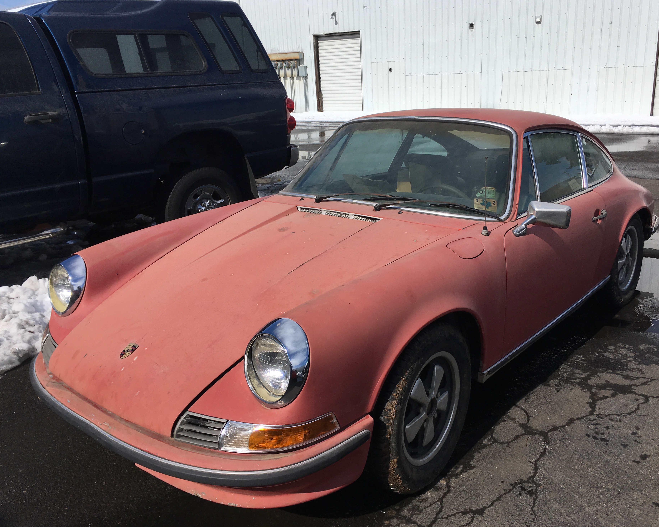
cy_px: 258
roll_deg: +2.4
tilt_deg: -19.5
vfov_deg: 47.1
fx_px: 605
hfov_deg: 57.1
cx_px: 356
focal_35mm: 31
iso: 25
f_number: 2.2
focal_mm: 4.15
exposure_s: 1/4049
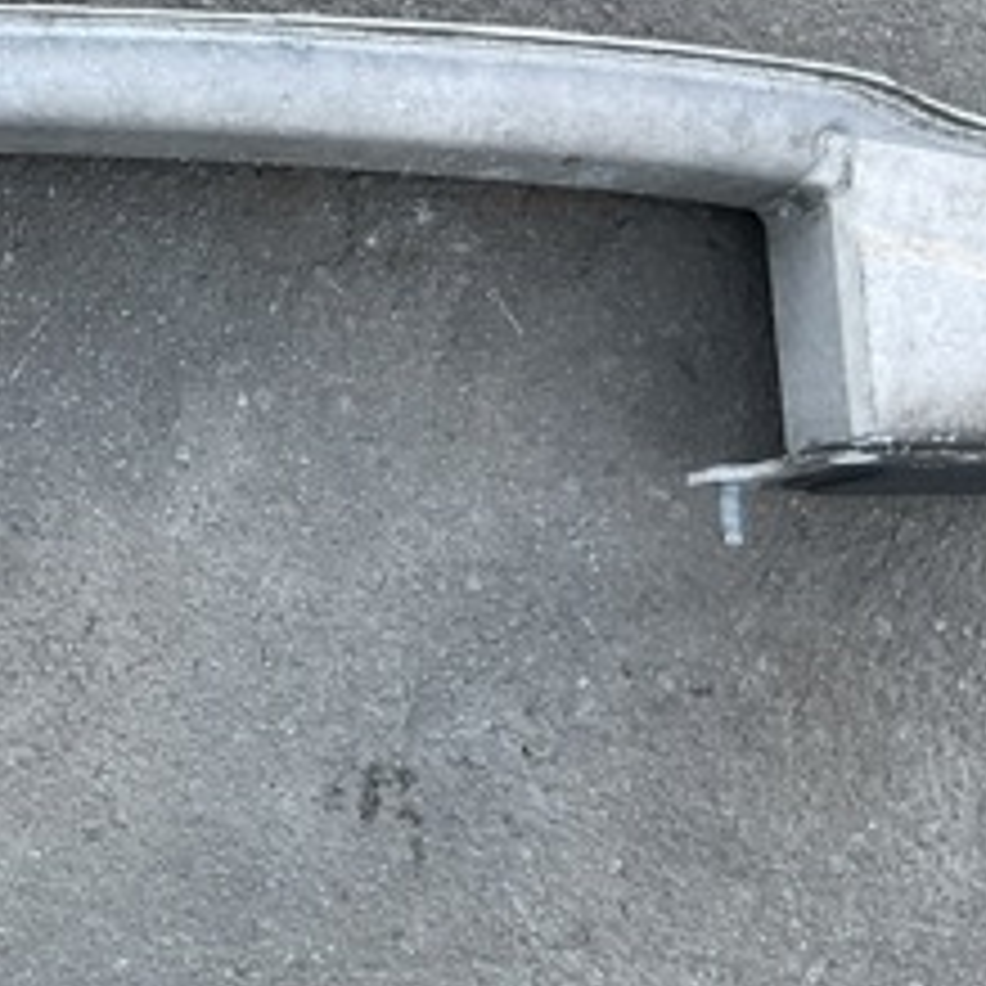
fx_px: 2417
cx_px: -225
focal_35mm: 75
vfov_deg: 22.9
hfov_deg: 21.3
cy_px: 297
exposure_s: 1/122
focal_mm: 3
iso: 25
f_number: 1.8
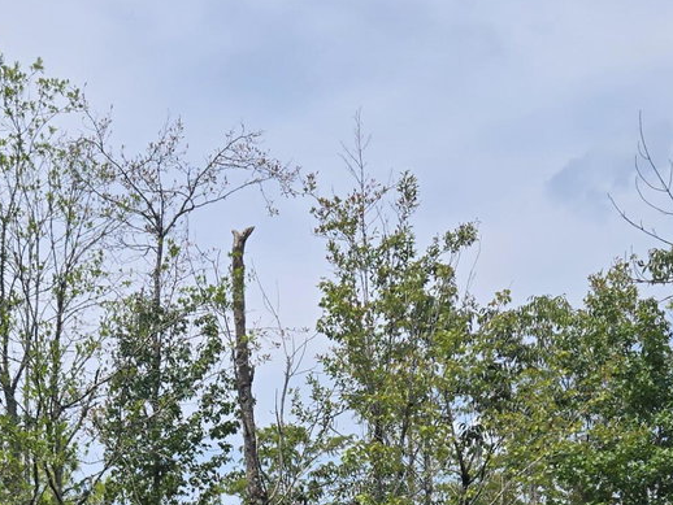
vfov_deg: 19.0
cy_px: 679
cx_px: 251
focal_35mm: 71
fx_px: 1381
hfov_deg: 27.3
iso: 25
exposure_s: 1/1946
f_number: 1.8
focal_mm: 5.4
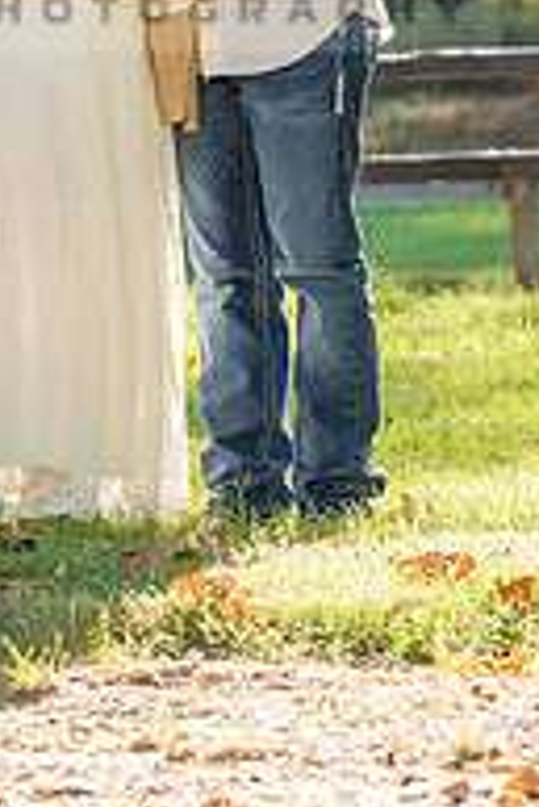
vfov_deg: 4.7
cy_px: -13
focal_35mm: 439
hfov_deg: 3.1
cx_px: 151
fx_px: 9841
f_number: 4
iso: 200
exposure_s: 1/200
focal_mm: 110
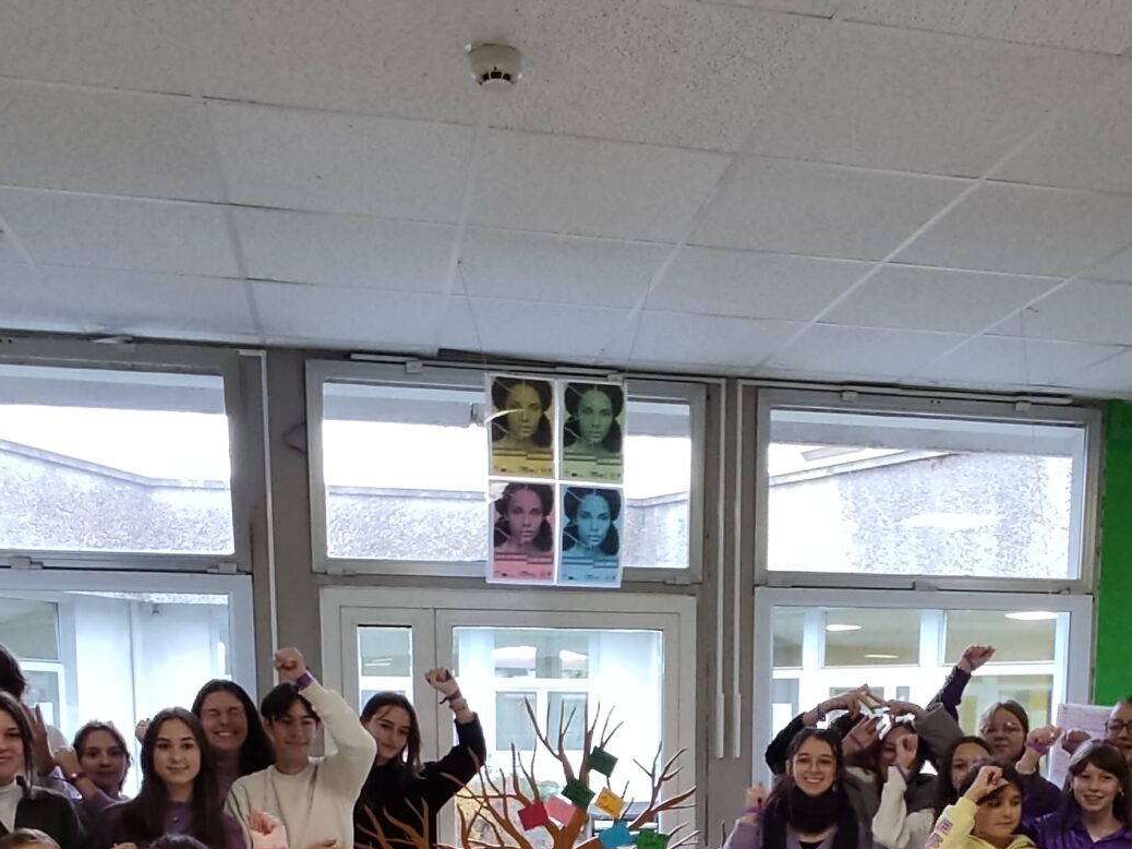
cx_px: 638
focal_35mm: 37
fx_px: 1210
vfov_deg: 34.0
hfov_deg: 50.0
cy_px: 912
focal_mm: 1.6
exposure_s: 1/33
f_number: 2.2
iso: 182
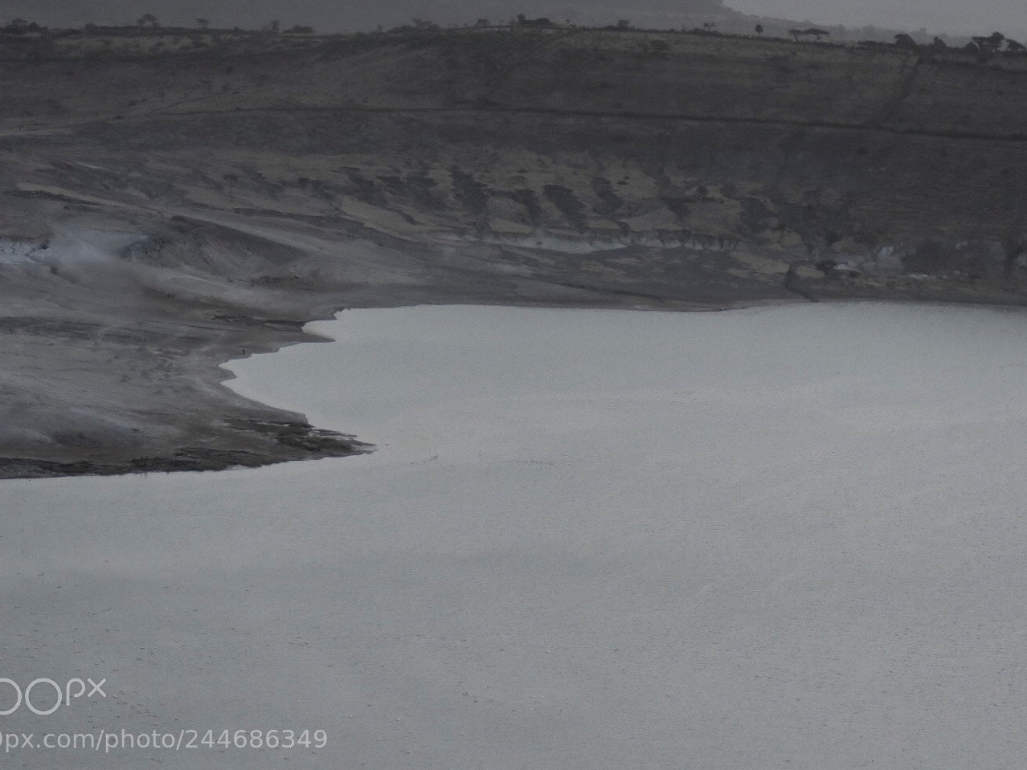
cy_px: 374
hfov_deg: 6.1
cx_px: 550
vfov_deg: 4.6
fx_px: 9644
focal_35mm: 325
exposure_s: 1/2000
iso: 800
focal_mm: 180
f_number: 5.6
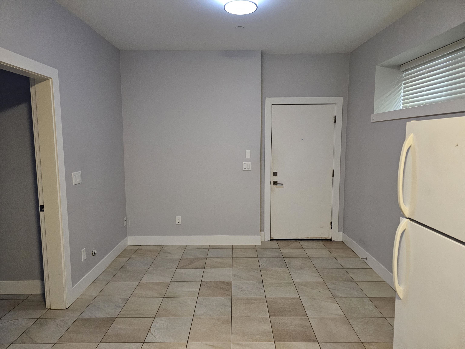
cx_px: 232
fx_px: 309
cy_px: 174
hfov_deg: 73.9
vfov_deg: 58.9
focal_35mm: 23
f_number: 1.7
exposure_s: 1/60
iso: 640
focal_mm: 6.3
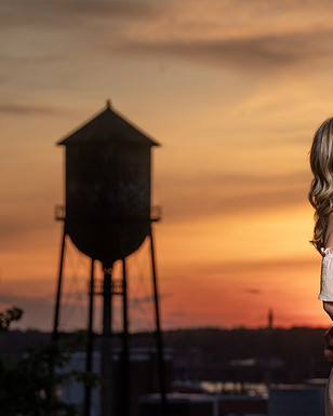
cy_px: 208
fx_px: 2562
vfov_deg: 9.3
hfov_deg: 7.4
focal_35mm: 208
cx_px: 296
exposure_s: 1/200
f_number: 8
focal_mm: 147
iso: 100
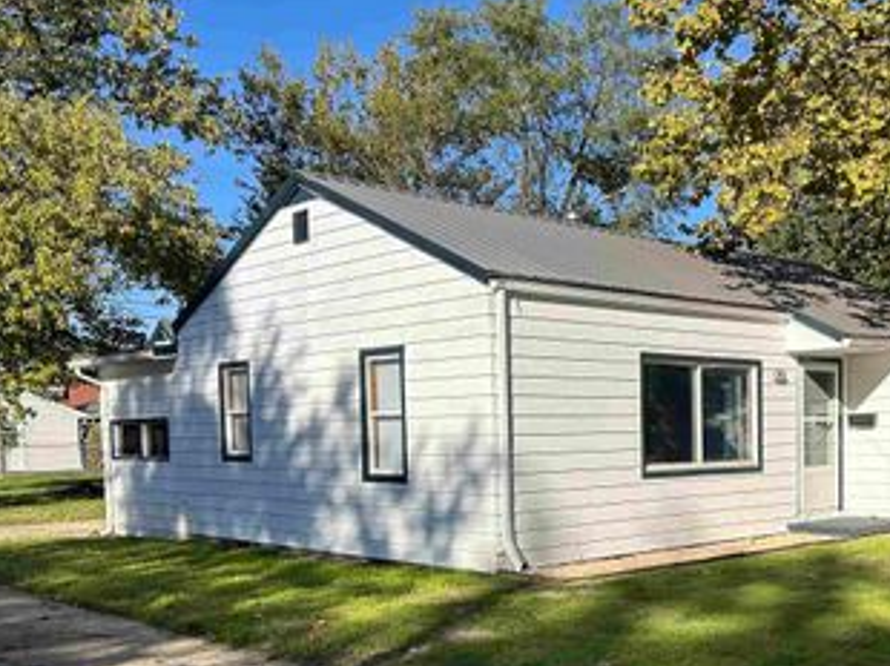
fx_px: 1079
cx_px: 657
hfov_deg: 43.5
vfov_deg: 33.6
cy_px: 501
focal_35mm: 42
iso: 50
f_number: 1.5
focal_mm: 5.7
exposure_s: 1/4274
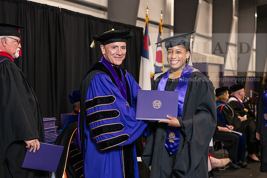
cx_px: 134
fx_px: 490
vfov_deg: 20.6
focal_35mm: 66
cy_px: 89
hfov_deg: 30.5
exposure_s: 1/125
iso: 2000
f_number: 5
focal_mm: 66
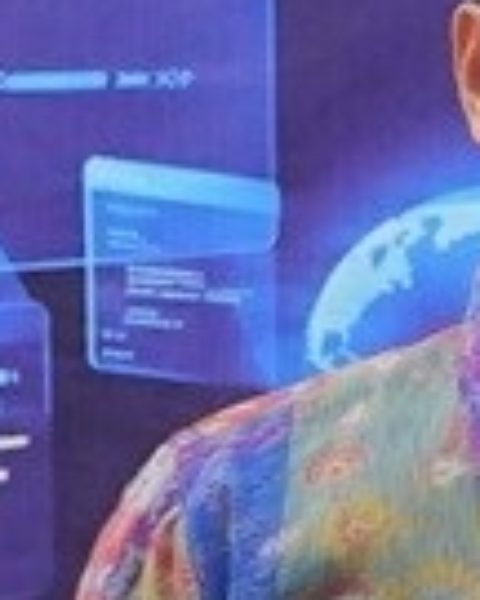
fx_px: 6215
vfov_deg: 5.5
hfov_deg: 4.1
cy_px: 587
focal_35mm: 350
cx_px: 2044
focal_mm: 28
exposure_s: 1/125
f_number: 4.5
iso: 1600
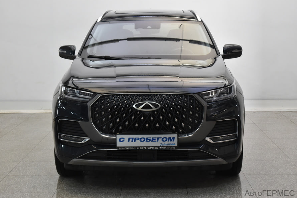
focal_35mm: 69
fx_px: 566
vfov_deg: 19.9
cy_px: 99
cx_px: 147
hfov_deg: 29.4
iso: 1400
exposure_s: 1/80
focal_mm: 45
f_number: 5
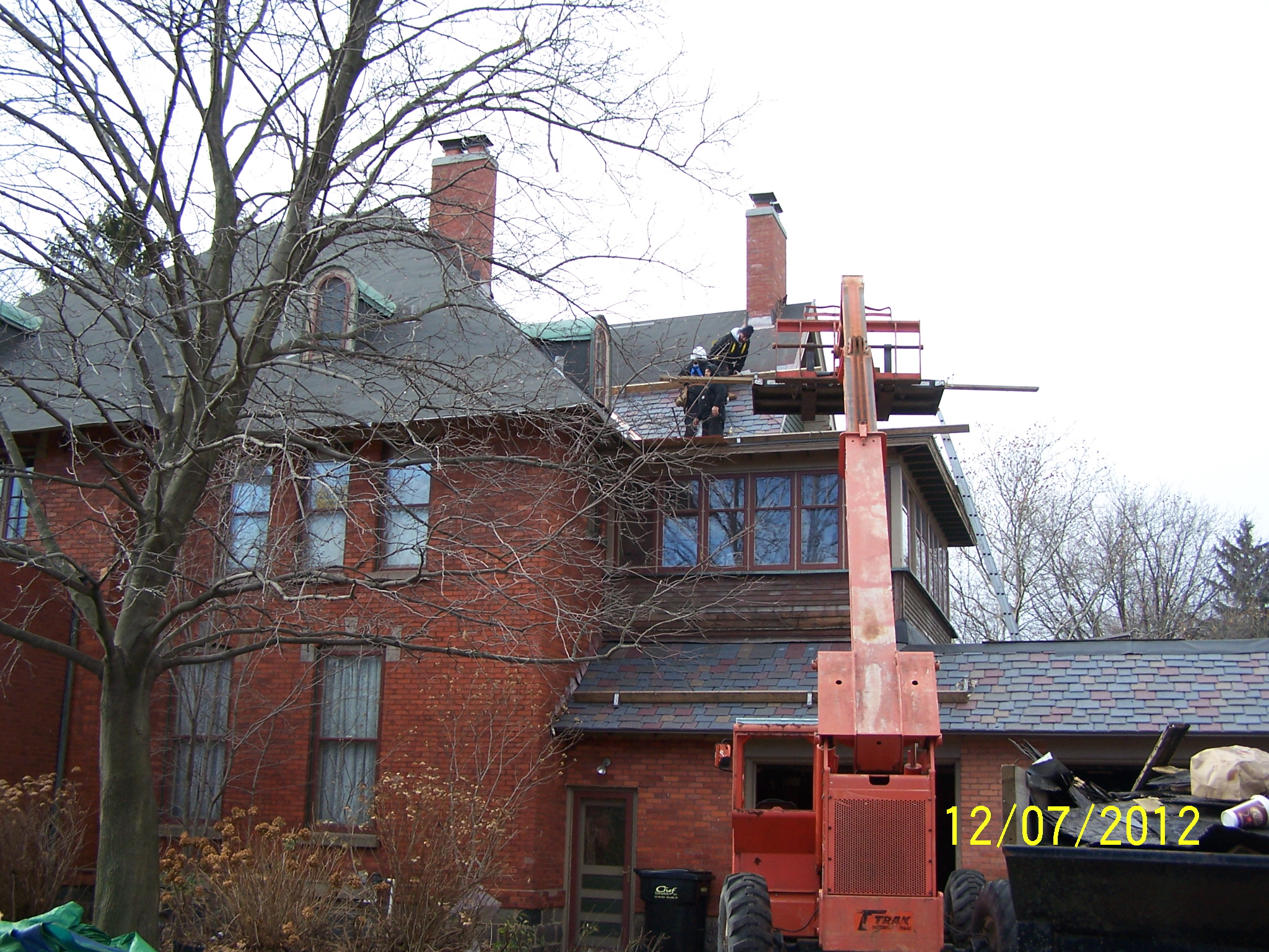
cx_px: 634
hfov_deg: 49.0
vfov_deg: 37.7
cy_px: 476
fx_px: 1393
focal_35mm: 38
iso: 80
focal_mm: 6.3
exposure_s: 1/320
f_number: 2.8
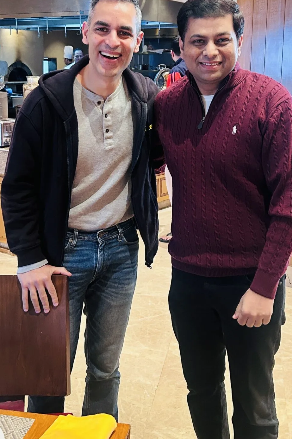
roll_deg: -0.2
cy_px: 162
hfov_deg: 27.0
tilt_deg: -9.5
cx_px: 151
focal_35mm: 50
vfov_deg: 39.3
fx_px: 608
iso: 200
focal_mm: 5.7
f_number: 1.5
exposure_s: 1/50
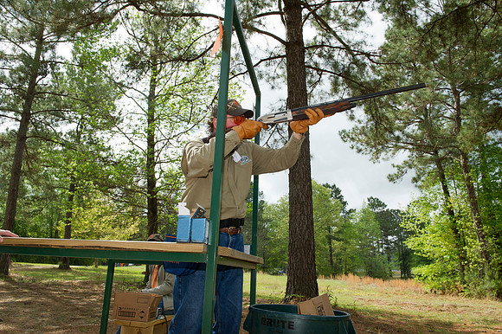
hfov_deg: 65.5
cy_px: 167
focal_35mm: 28
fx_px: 390
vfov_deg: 46.4
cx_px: 251
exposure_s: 1/320
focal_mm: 28
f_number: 10
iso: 400
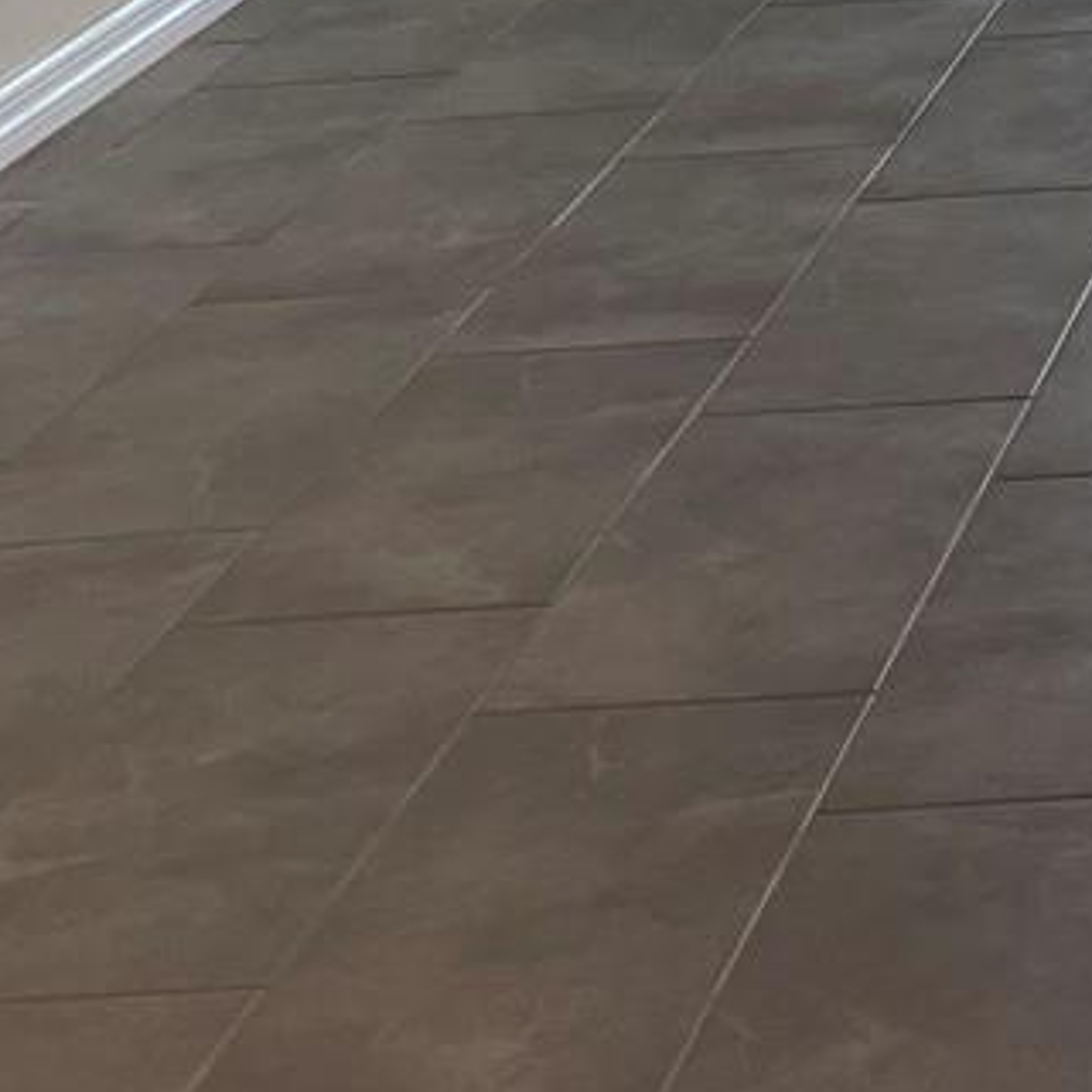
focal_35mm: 115
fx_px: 4104
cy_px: -839
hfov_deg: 13.6
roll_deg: +2.5
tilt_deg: -3.1
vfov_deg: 13.6
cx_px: 1935
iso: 50
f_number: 1.6
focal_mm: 4.2
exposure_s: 1/120
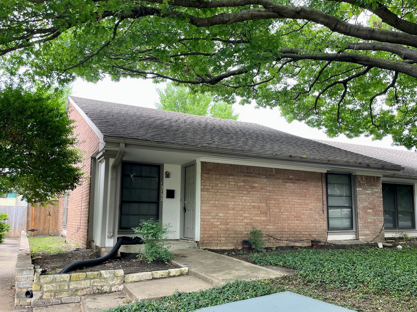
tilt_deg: +7.5
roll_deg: -0.3
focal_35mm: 30
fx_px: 361
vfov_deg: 46.7
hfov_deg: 60.0
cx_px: 204
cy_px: 173
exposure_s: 1/121
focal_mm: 4.2
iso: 40
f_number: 1.6
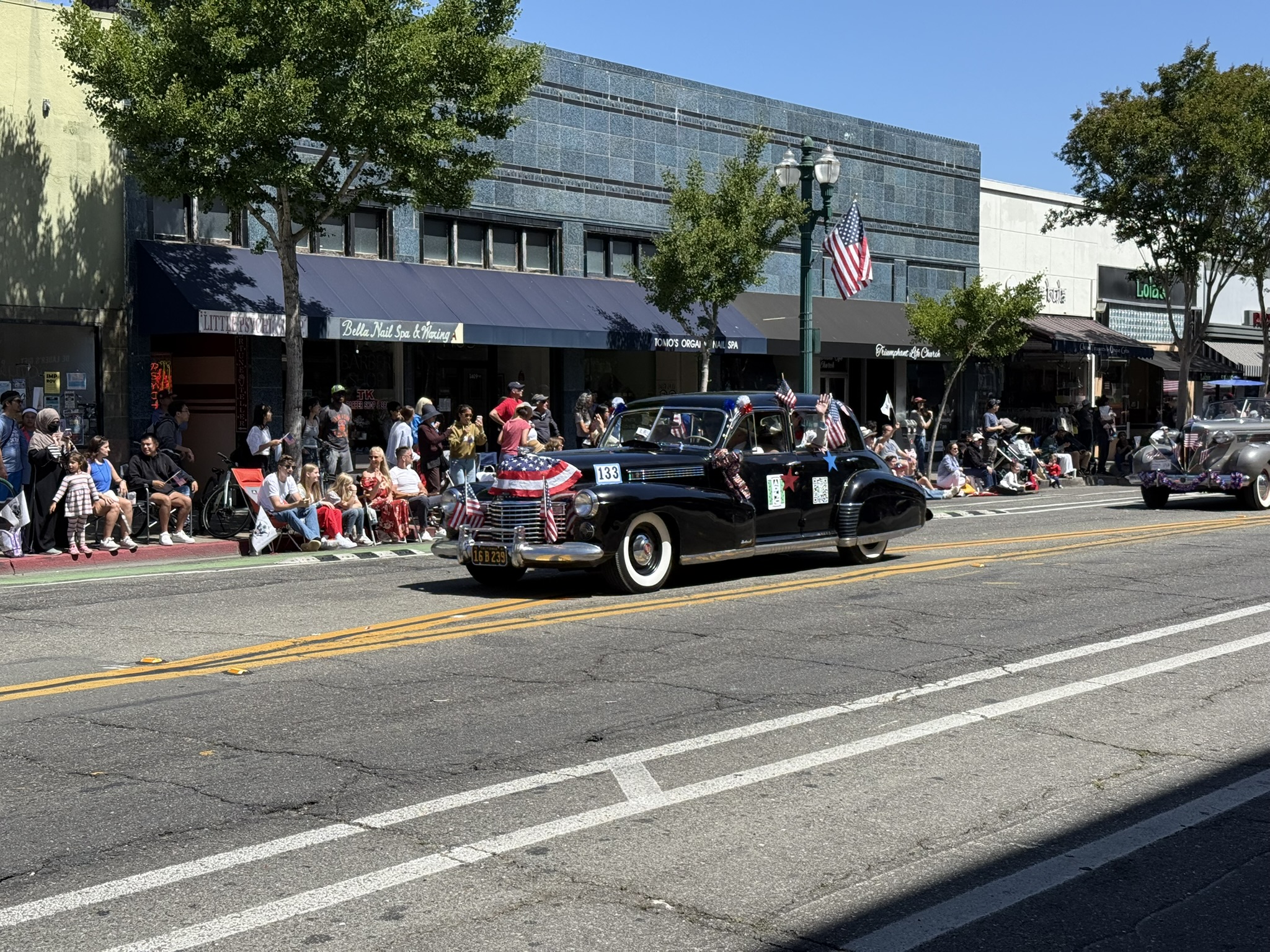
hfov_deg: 39.7
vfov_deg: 30.3
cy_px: 476
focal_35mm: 48
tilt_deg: -2.2
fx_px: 1761
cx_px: 635
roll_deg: +0.0
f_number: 1.78
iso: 64
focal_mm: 6.76
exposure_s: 1/3534
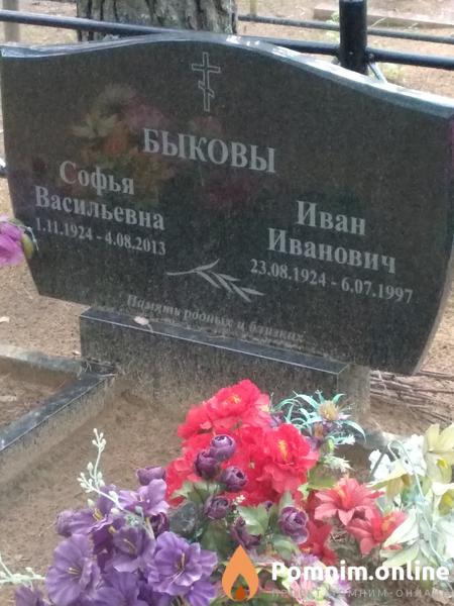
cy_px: 303
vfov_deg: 67.3
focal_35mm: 26
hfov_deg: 53.1
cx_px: 227
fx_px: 455
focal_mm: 3.81
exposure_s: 1/17
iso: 1250
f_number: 2.2
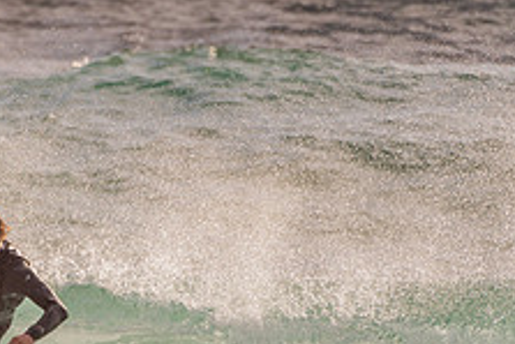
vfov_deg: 0.9
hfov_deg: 1.3
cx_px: -134
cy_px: 408
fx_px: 22846
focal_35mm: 1596
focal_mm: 500
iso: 125
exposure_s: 1/2000
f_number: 5.6
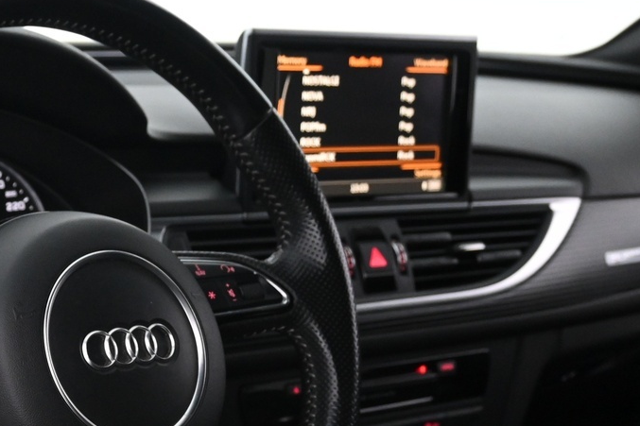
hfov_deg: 24.8
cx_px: 49
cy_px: 435
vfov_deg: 16.9
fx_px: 1404
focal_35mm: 79
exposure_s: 1/40
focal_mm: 22
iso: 2000
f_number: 4
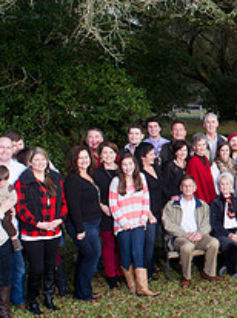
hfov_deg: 20.2
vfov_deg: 29.8
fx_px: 595
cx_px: 328
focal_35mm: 65
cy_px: 176
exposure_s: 1/320
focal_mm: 24
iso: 1000
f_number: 8
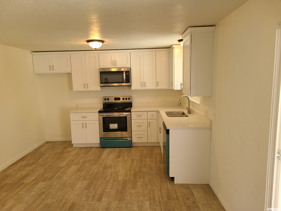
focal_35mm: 26
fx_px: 211
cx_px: 140
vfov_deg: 53.1
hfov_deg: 67.3
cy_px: 106
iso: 64
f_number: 1.8
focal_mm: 5.4
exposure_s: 1/120
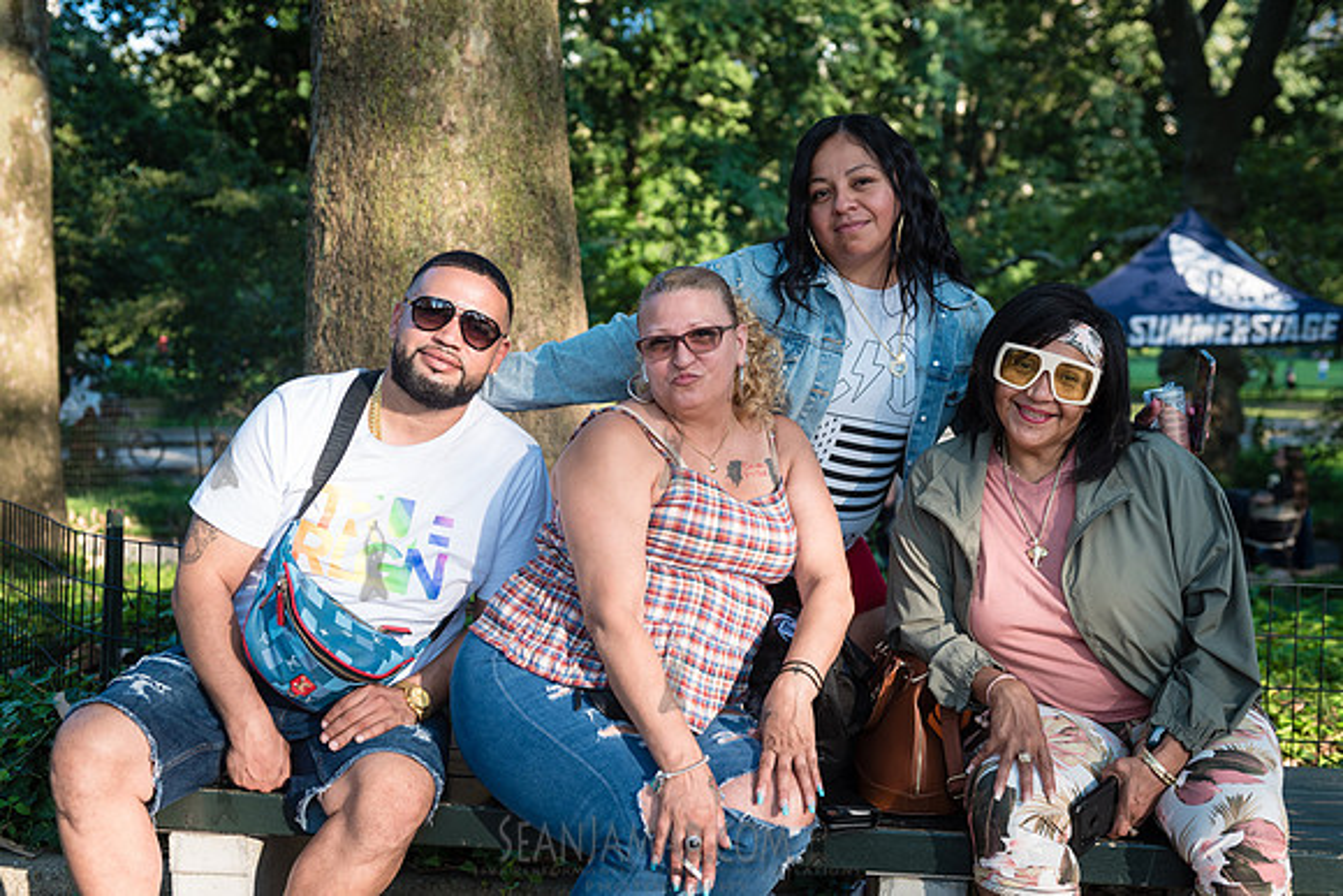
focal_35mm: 48
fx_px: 1791
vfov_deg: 28.1
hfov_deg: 41.1
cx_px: 672
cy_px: 448
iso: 200
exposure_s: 1/250
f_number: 4
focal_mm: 48
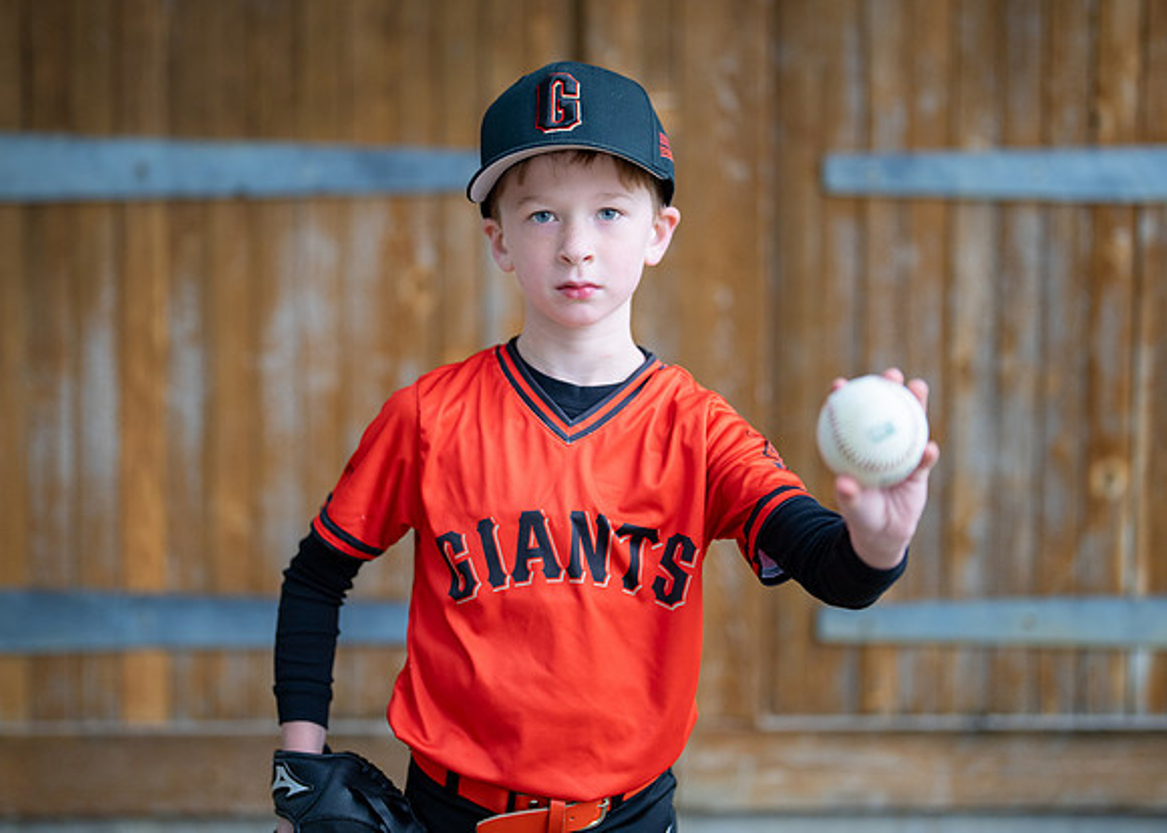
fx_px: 2063
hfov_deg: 31.6
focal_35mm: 62
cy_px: 341
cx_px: 538
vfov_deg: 22.8
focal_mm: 50
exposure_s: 1/800
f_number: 1.2
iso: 400
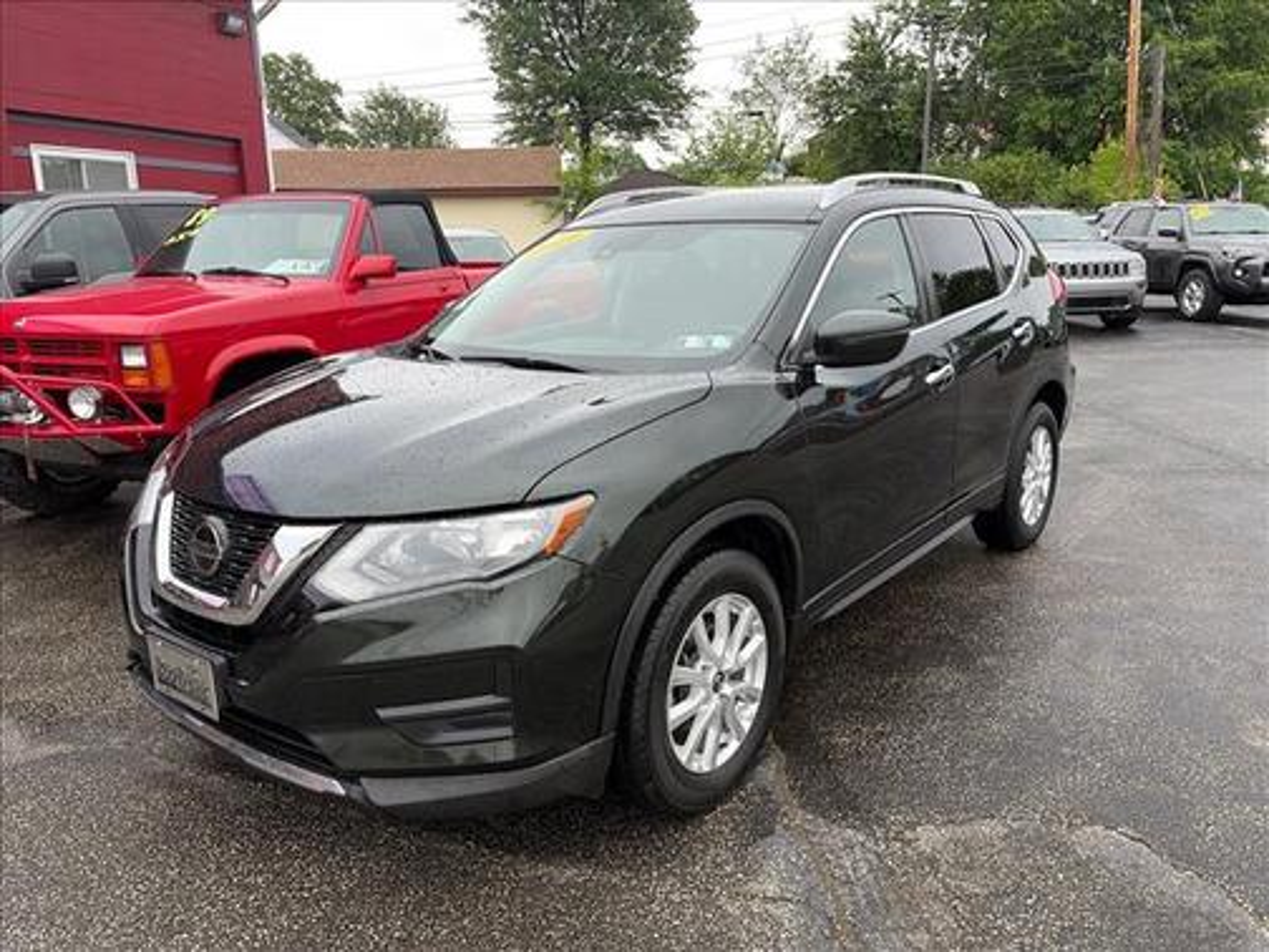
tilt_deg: -12.4
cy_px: 476
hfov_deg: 67.3
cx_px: 634
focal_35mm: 26
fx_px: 953
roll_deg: +1.4
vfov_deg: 53.1
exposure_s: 1/326
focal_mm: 5.96
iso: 50
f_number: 1.6
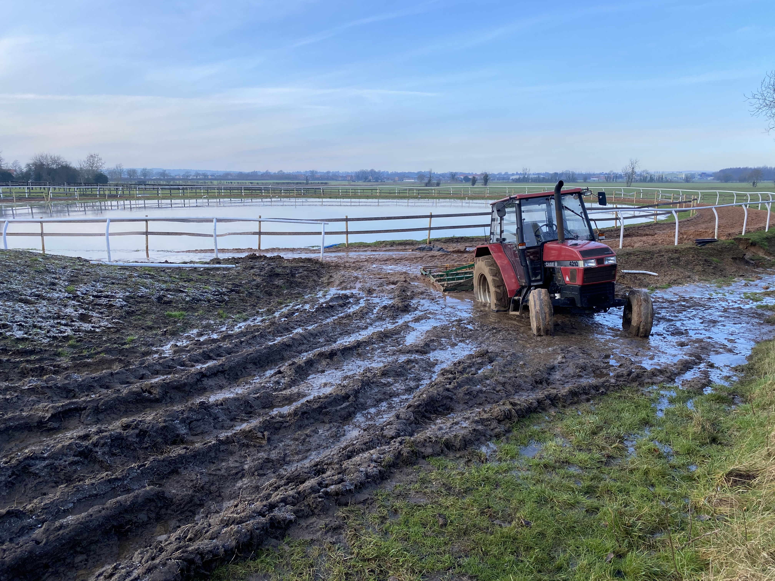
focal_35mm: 26
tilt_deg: -10.0
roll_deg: +0.4
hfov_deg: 67.3
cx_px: 388
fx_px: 582
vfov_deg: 53.1
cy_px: 290
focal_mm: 4.25
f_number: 1.8
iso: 32
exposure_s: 1/864
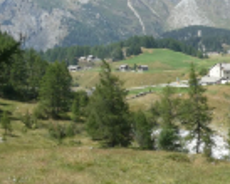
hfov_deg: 25.8
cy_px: 80
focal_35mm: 73
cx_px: 167
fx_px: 498
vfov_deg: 21.0
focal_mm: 4.3
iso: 80
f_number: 3.3
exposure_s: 1/800
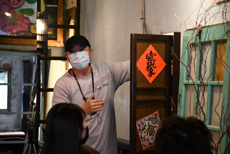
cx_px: 115
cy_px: 77
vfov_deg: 11.4
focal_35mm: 120
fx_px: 767
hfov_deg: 17.1
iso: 9000
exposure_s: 1/60
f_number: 5.3
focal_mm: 80
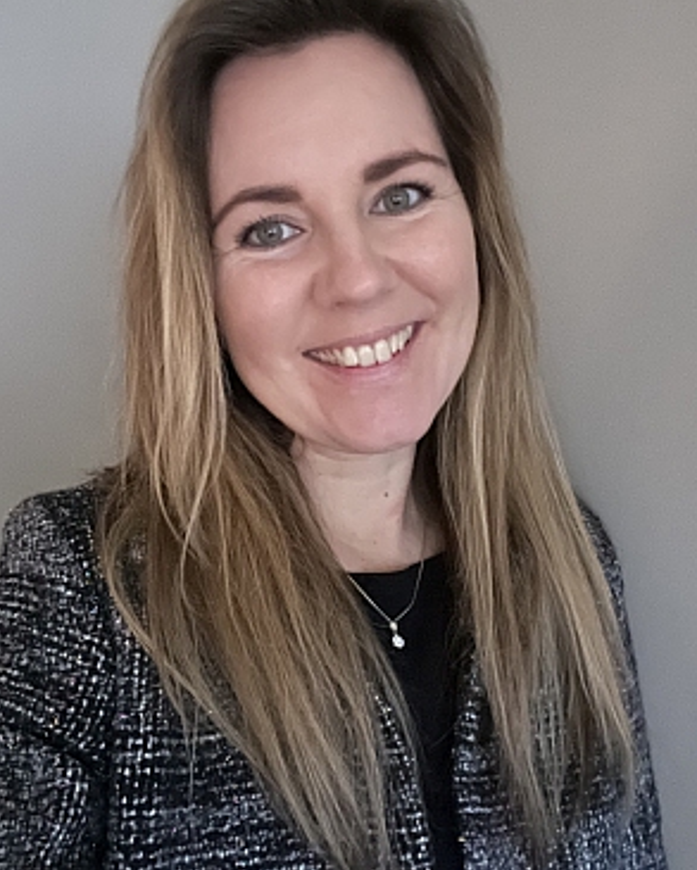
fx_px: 825
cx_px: 343
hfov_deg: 45.8
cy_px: 404
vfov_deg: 55.6
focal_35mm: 32
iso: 1250
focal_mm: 2.71
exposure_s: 1/8
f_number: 2.2
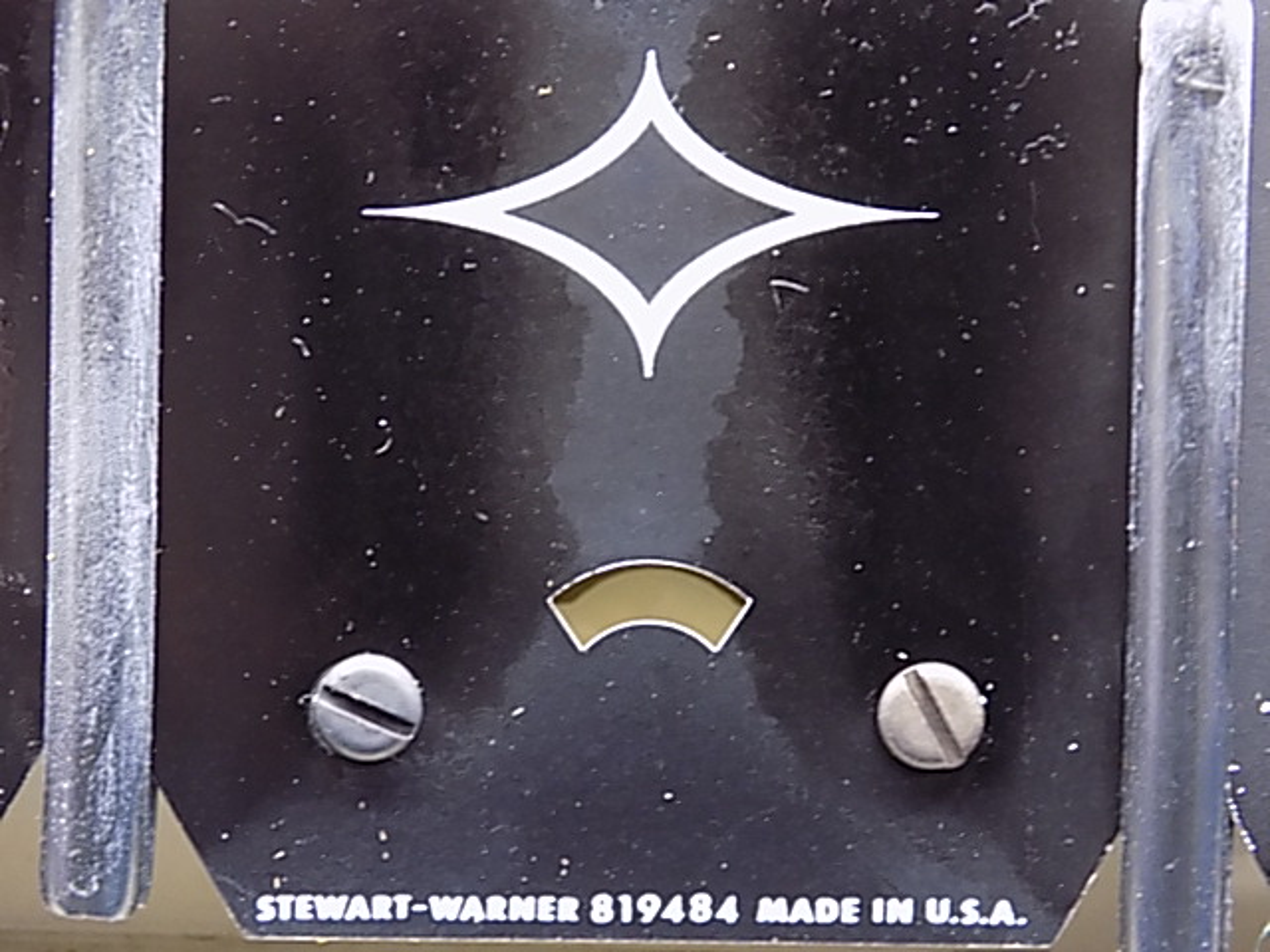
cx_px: 635
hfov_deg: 18.4
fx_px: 3926
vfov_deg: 13.8
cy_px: 476
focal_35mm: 107
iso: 400
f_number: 4.7
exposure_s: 1/2
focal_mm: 19.1
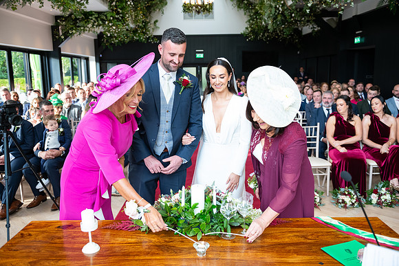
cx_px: 200
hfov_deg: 58.7
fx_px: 355
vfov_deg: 41.1
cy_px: 133
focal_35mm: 32
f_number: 3.5
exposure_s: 1/160
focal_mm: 32
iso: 640
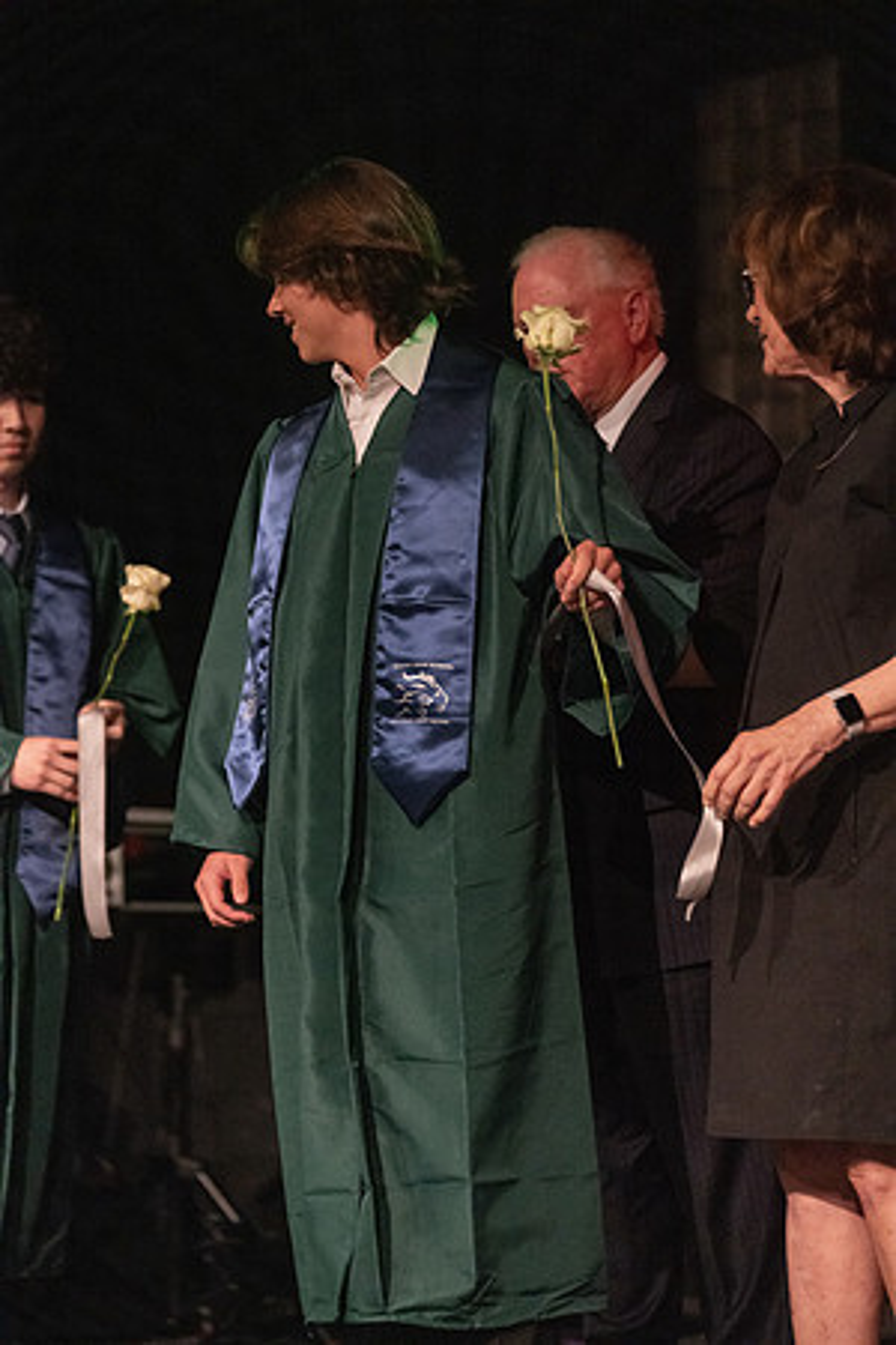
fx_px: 4442
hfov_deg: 11.5
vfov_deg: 17.2
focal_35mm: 119
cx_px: 448
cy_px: 672
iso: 16000
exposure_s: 1/1000
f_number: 2.8
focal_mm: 119
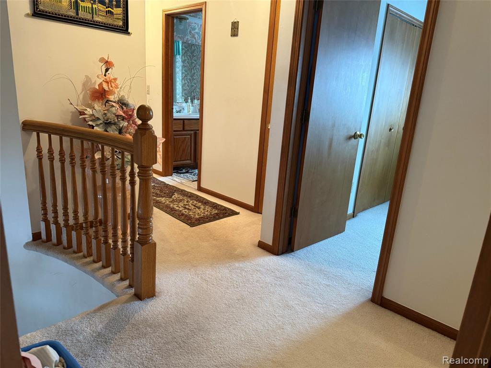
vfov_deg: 56.8
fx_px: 340
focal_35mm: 24
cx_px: 246
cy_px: 184
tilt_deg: -15.3
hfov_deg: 71.6
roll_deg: -4.1
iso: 250
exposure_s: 1/60
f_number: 1.78
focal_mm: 6.76
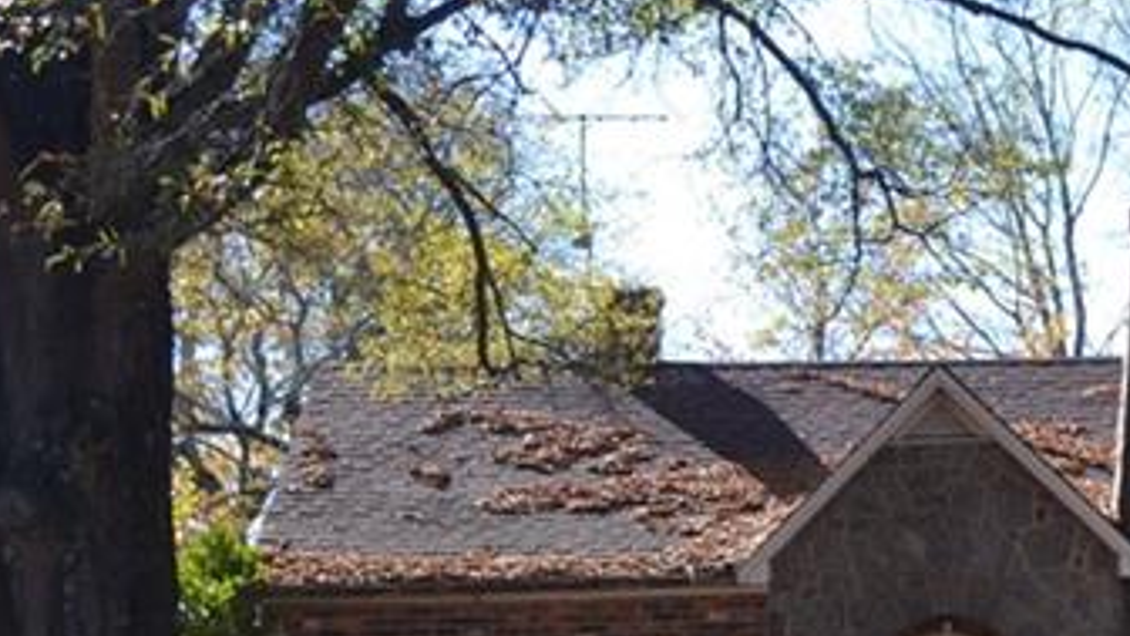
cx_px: 1194
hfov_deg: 15.6
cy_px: 670
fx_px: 4015
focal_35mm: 134
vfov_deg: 9.0
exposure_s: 1/125
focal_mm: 28
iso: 100
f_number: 5.6
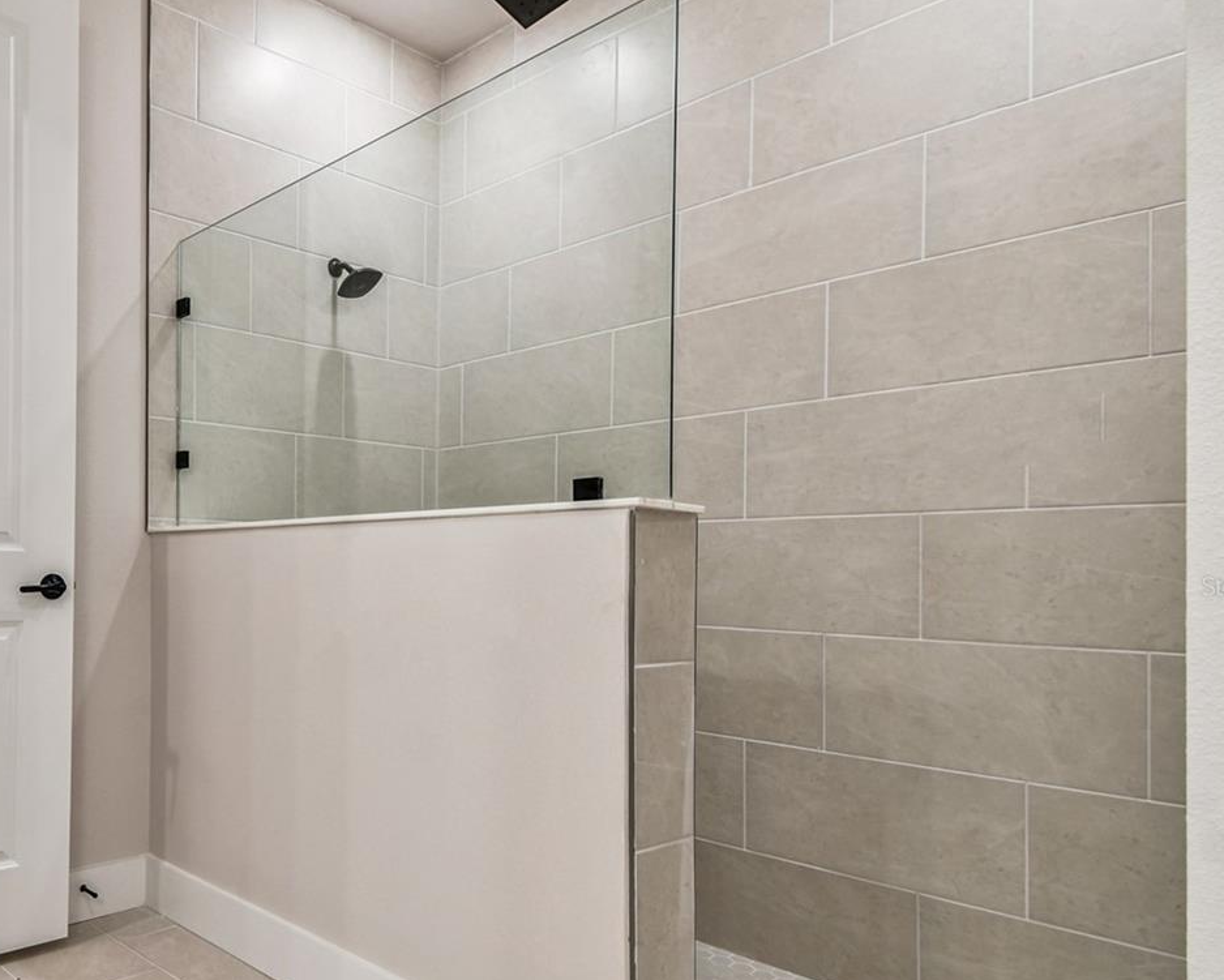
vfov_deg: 58.3
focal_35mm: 24
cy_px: 586
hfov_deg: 65.0
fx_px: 870
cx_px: 274
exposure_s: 1/10
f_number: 7.1
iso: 100
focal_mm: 10
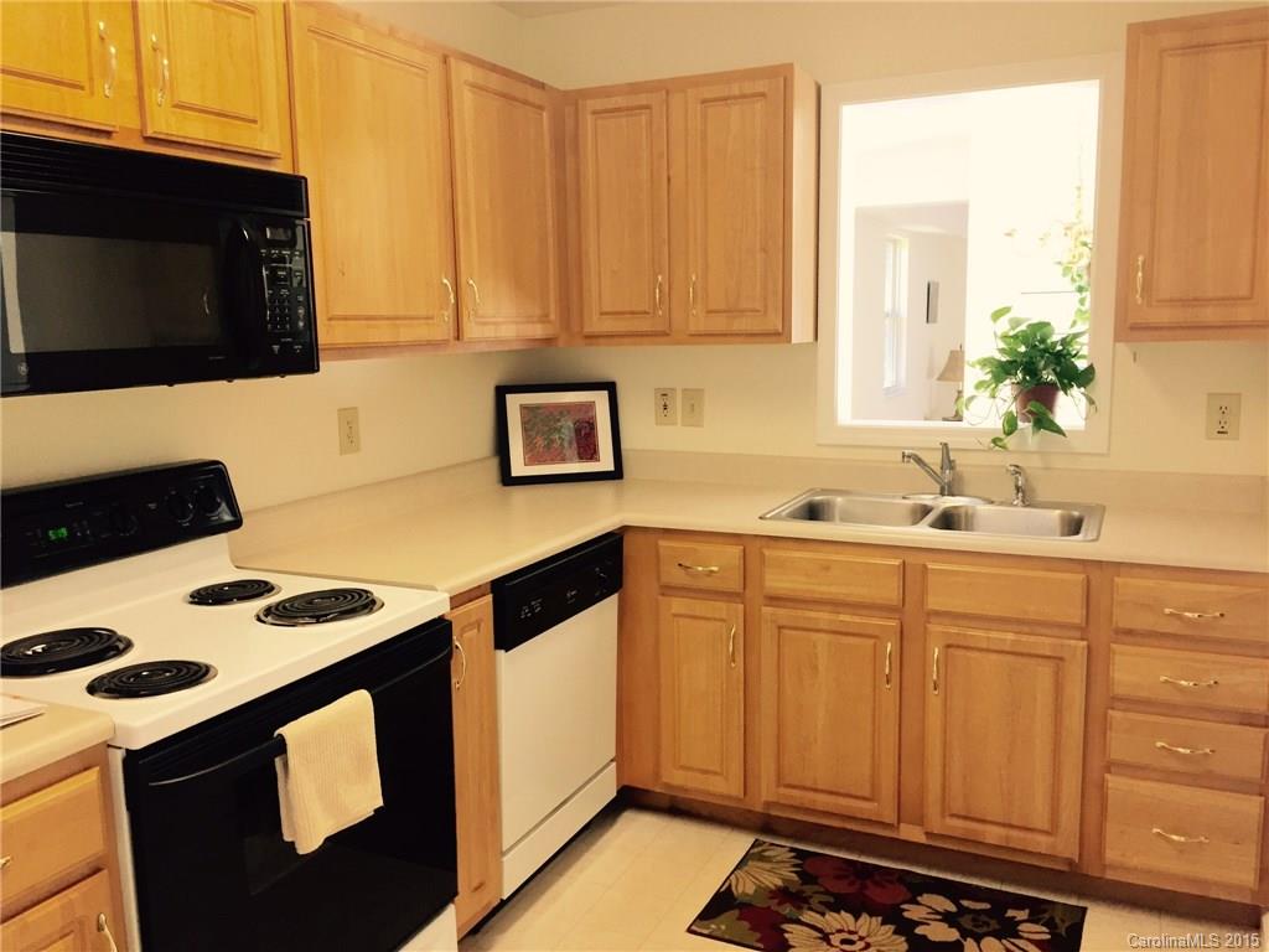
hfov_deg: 61.7
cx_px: 634
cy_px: 476
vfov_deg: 48.2
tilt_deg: -8.7
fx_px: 1063
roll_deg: +0.6
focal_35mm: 29
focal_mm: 4.15
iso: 40
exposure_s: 1/30
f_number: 2.2
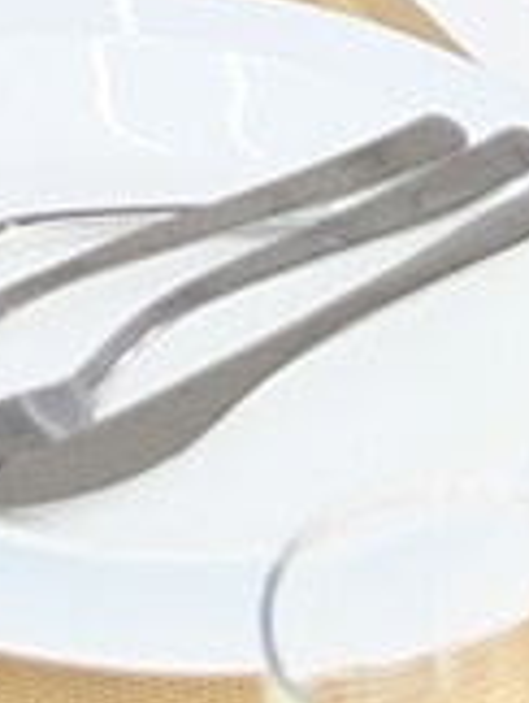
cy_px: -1128
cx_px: -555
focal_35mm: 164
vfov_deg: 10.1
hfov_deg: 8.6
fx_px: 3333
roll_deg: +3.2
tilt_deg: -10.6
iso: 40
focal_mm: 5.1
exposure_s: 1/100
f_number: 1.6
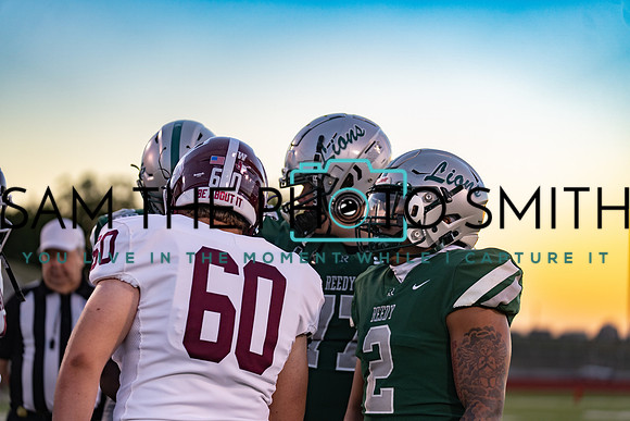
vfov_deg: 11.9
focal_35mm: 115
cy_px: 210
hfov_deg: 17.8
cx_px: 315
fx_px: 2013
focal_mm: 115
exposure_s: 1/400
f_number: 2.8
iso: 500
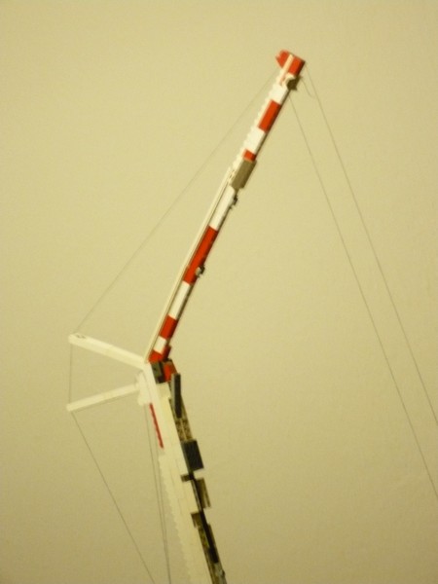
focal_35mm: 105
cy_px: 292
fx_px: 1771
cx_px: 219
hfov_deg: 14.1
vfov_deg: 18.7
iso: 400
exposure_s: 1/4
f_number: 5
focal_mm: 17.4
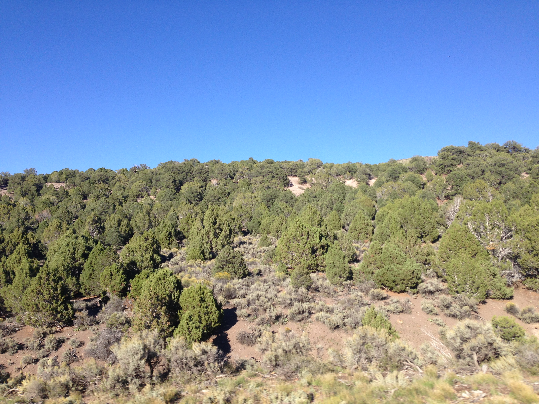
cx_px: 270
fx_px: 514
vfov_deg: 42.9
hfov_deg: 55.4
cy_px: 202
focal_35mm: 33
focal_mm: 4.13
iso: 50
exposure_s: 1/935
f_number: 2.4
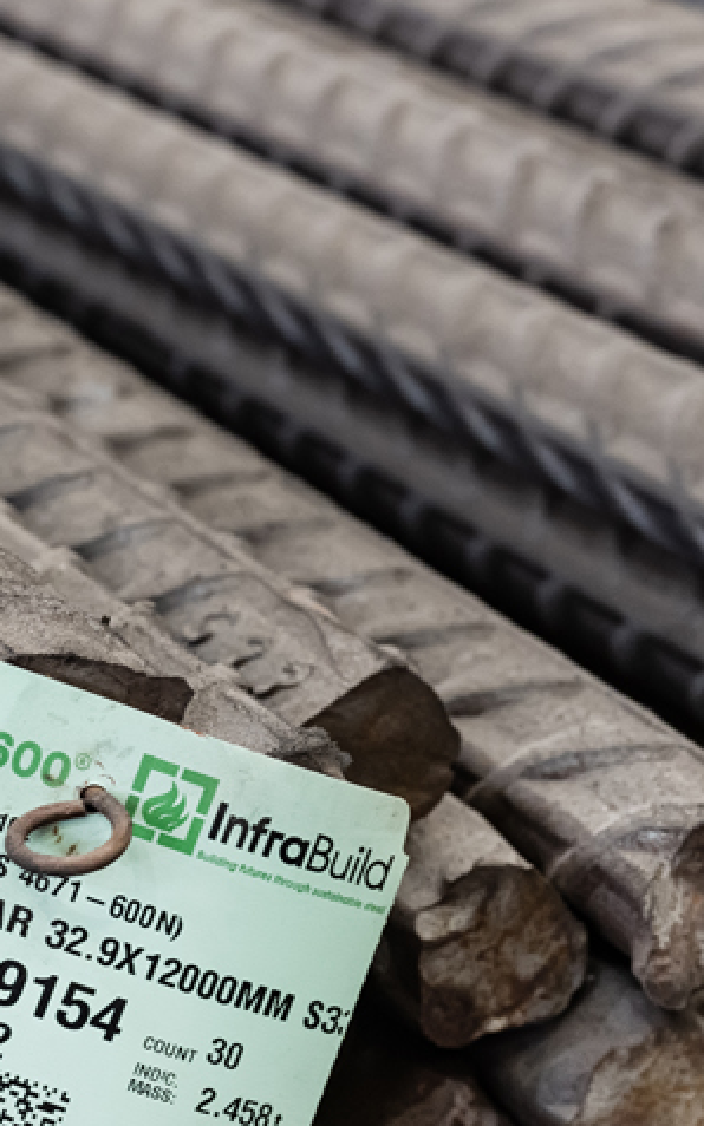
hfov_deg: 10.5
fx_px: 3777
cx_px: -104
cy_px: 583
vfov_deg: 17.0
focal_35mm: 123
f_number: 6.3
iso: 2000
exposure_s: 1/40
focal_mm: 48
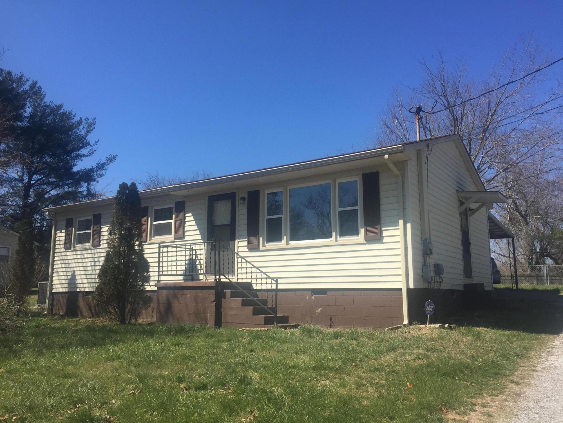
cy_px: 212
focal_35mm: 29
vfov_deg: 48.2
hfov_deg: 61.7
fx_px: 472
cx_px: 282
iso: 32
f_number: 2.2
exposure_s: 1/1799
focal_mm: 4.15
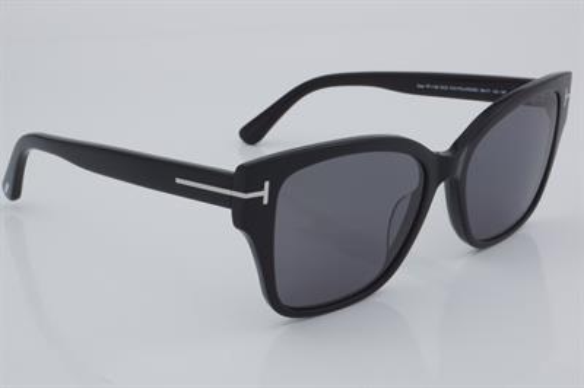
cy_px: 194
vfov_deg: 18.2
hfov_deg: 27.0
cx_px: 292
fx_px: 1216
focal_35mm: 75
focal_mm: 50
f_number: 32
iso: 100
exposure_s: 1/4
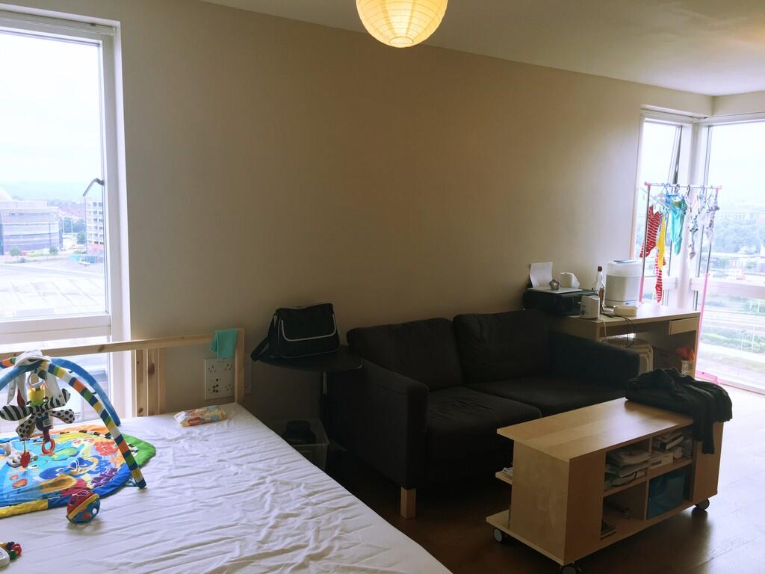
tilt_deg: -8.2
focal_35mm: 29
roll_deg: -1.1
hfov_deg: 61.7
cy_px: 287
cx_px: 382
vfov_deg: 48.2
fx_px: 641
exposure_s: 1/100
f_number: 2.2
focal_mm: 4.15
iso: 40
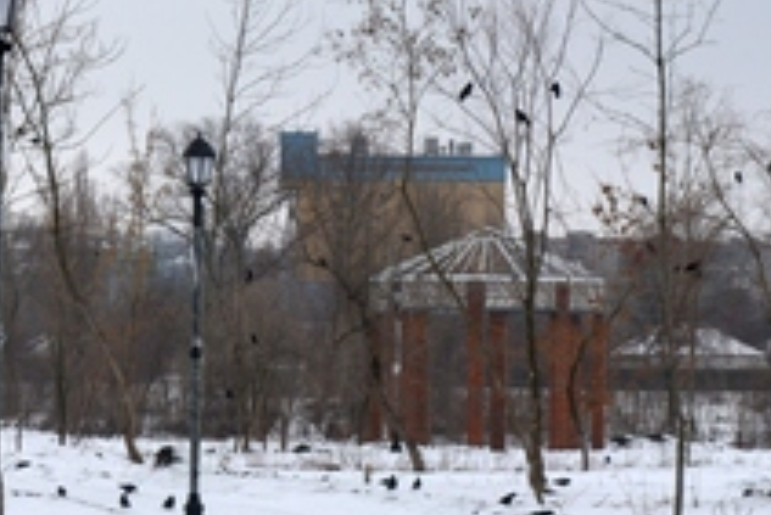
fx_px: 3707
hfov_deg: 11.8
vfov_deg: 7.9
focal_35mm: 173
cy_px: 163
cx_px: 117
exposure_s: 1/250
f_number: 8
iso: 140
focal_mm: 38
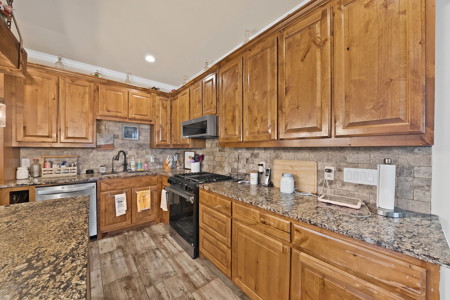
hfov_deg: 112.6
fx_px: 150
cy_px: 150
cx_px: 225
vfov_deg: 90.1
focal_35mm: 12
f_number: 9
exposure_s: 1.3
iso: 640
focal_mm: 12
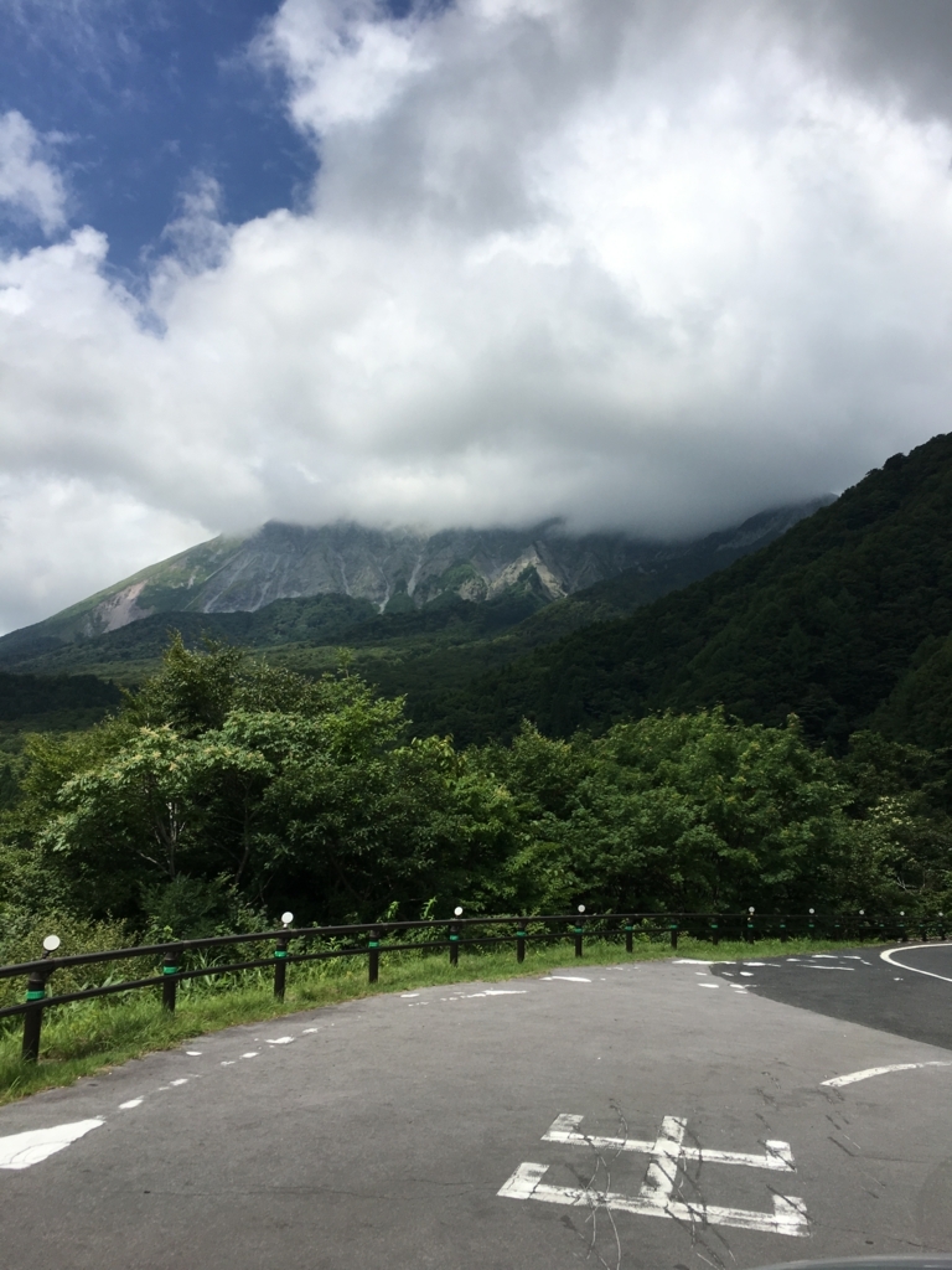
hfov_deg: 48.2
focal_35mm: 29
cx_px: 476
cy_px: 635
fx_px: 1063
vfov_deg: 61.7
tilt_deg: +9.5
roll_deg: -0.8
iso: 25
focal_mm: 4.15
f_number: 2.2
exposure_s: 1/3205
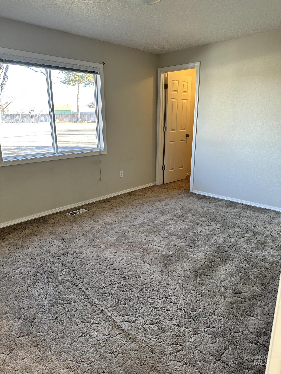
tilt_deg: -15.1
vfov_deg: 71.6
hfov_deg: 56.8
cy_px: 187
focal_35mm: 24
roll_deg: +0.9
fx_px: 260
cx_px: 140
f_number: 1.78
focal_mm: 6.86
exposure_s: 1/60
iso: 125
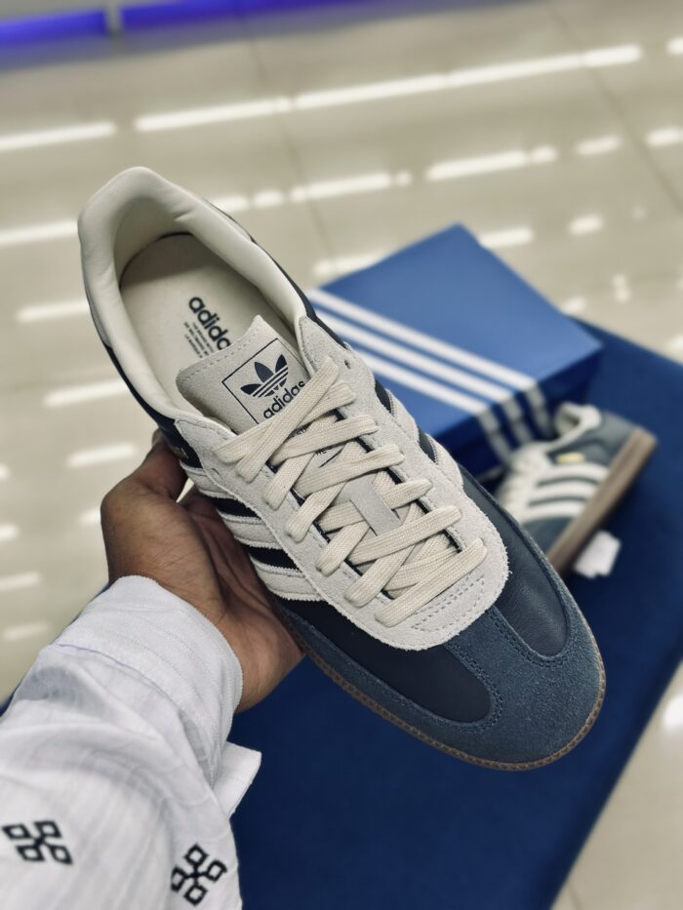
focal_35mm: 48
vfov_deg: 39.7
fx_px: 1262
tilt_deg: -49.9
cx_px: 342
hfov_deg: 30.3
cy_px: 455
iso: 64
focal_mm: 6.86
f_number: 1.78
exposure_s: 1/130
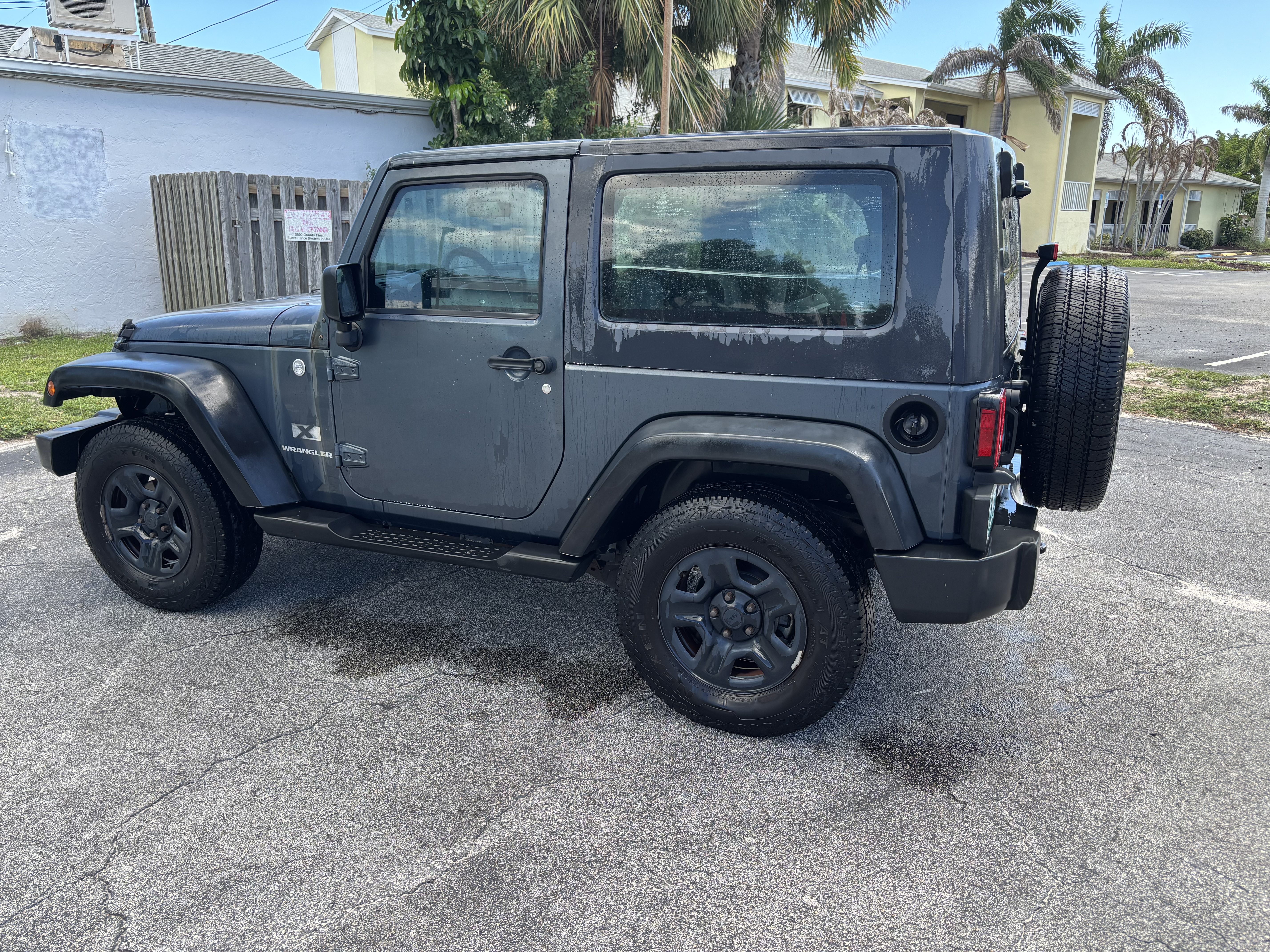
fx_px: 954
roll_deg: -2.9
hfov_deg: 67.3
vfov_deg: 53.1
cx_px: 635
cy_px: 476
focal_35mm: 26
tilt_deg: -12.3
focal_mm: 5.96
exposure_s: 1/421
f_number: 1.6
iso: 50
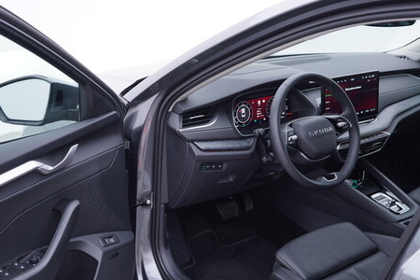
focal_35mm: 44
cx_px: 200
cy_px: 162
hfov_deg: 44.5
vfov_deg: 30.5
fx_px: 513
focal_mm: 24
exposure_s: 1/50
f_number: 3.2
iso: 125
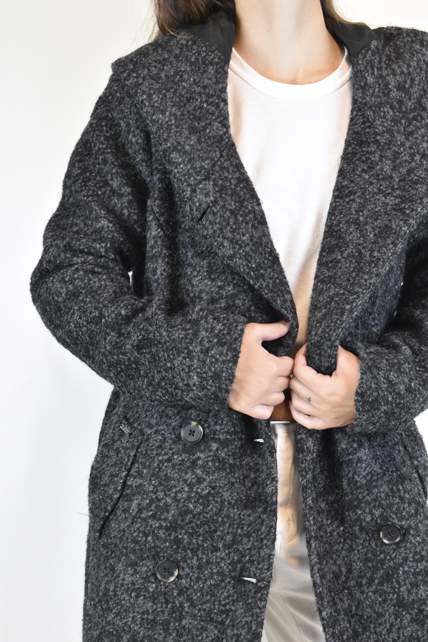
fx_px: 1016
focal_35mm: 57
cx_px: 214
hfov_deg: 23.8
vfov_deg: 35.1
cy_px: 321
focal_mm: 38
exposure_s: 1/25
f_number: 13
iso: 1600
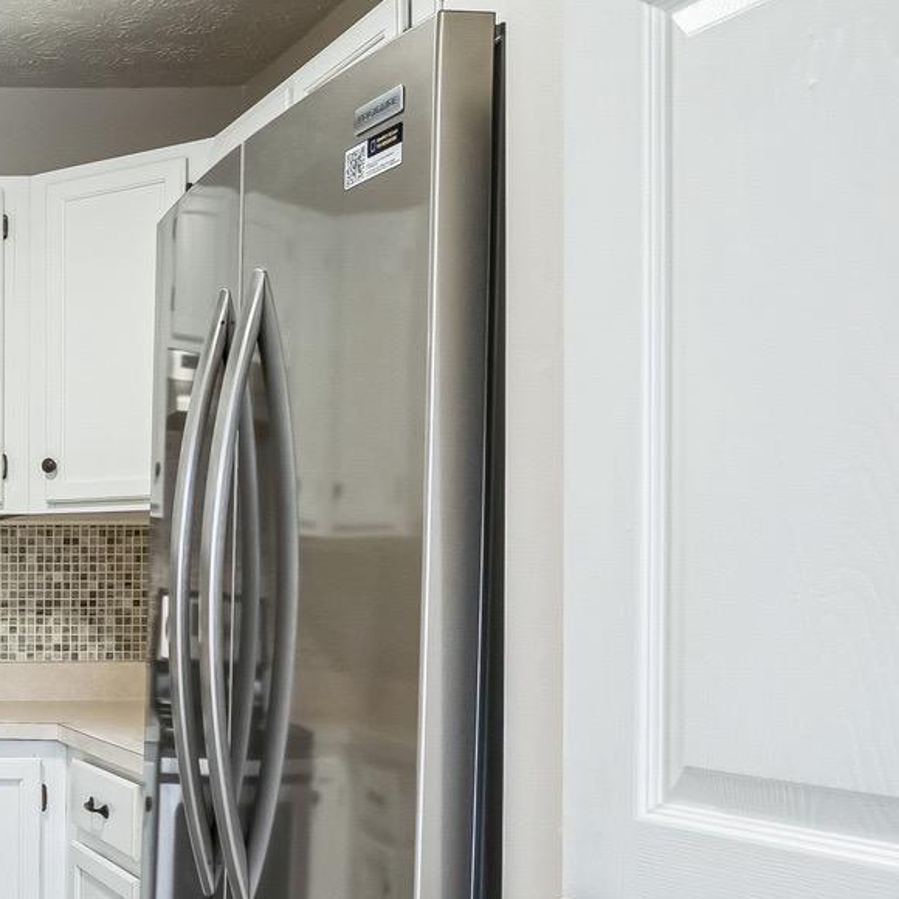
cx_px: -291
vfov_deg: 34.9
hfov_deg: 28.5
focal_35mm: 48
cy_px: 633
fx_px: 1410
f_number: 9
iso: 400
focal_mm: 16
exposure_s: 1/13
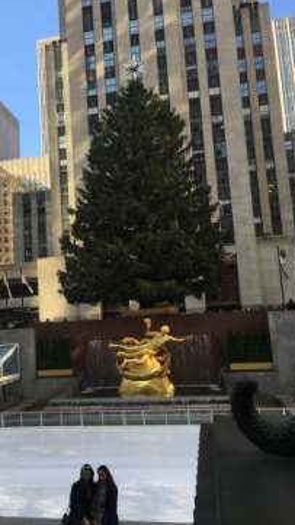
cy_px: 260
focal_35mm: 32
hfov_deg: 36.4
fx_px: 445
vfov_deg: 61.0
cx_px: 106
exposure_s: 1/351
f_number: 2.2
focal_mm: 4.15
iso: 25
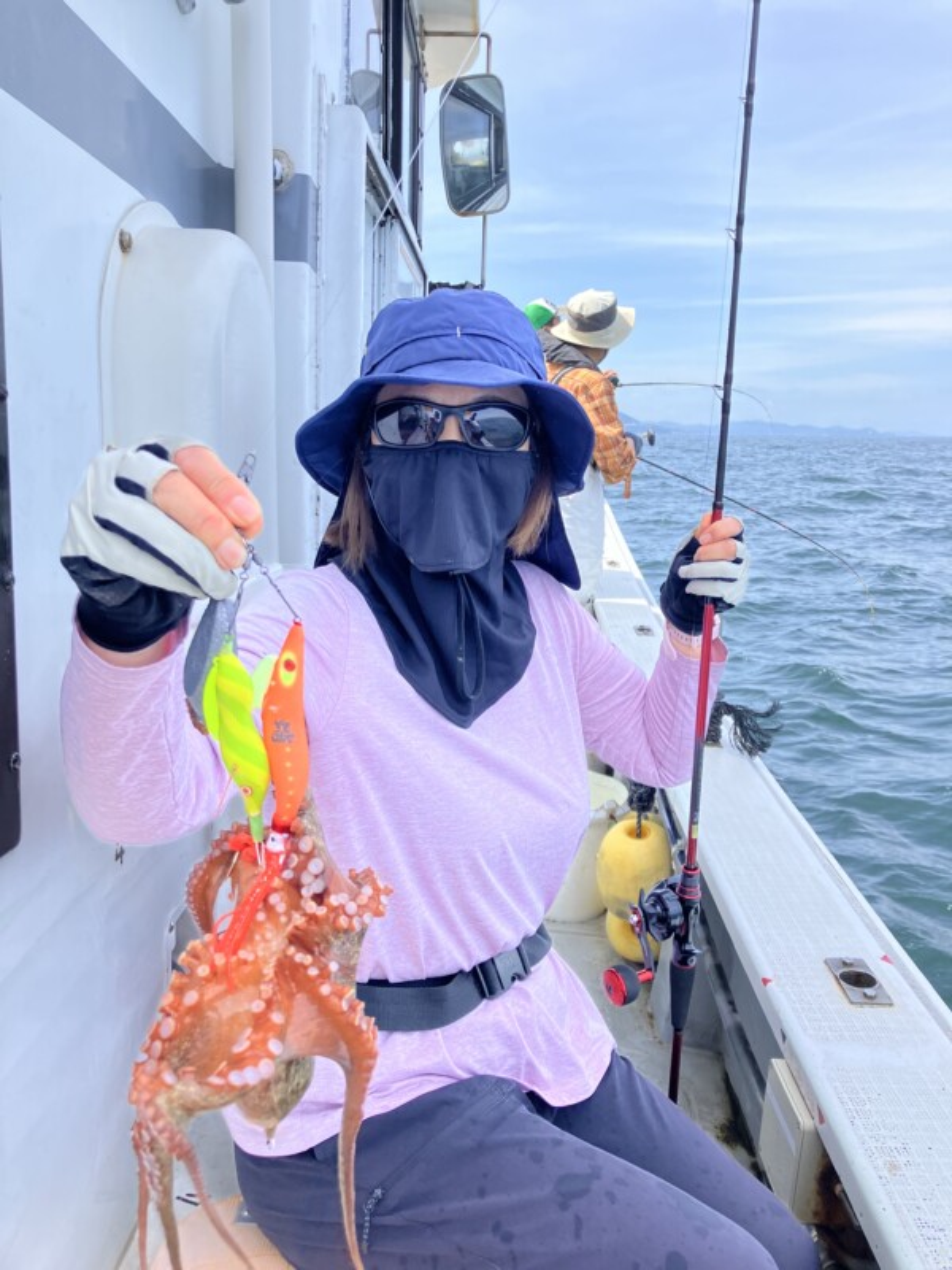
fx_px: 1027
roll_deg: +1.4
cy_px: 635
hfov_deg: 49.7
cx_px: 476
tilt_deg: -7.5
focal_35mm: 28
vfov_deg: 63.4
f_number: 1.8
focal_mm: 3.99
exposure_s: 1/506
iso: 32
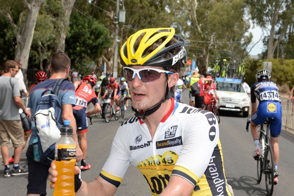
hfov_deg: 32.4
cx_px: 147
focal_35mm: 62
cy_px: 98
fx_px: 506
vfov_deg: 21.9
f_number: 14
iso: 400
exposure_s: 1/250
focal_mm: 62
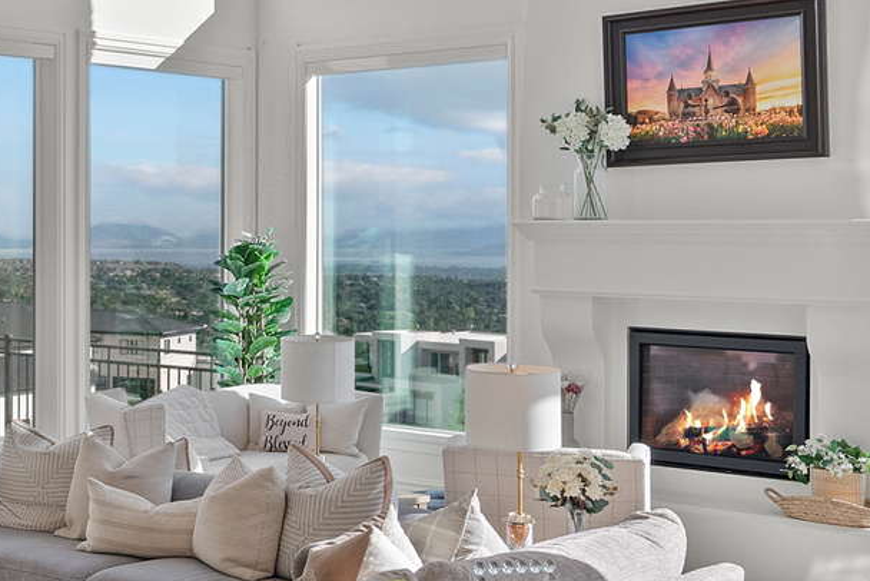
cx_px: -33
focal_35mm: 64
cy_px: 187
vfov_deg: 21.2
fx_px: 1547
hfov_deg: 29.0
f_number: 8
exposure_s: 1/40
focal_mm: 19
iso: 500
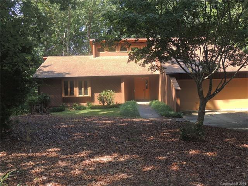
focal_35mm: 43
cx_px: 124
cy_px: 93
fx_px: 308
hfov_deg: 43.9
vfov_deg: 33.6
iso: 100
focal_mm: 7.6
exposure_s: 1/160
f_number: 3.4
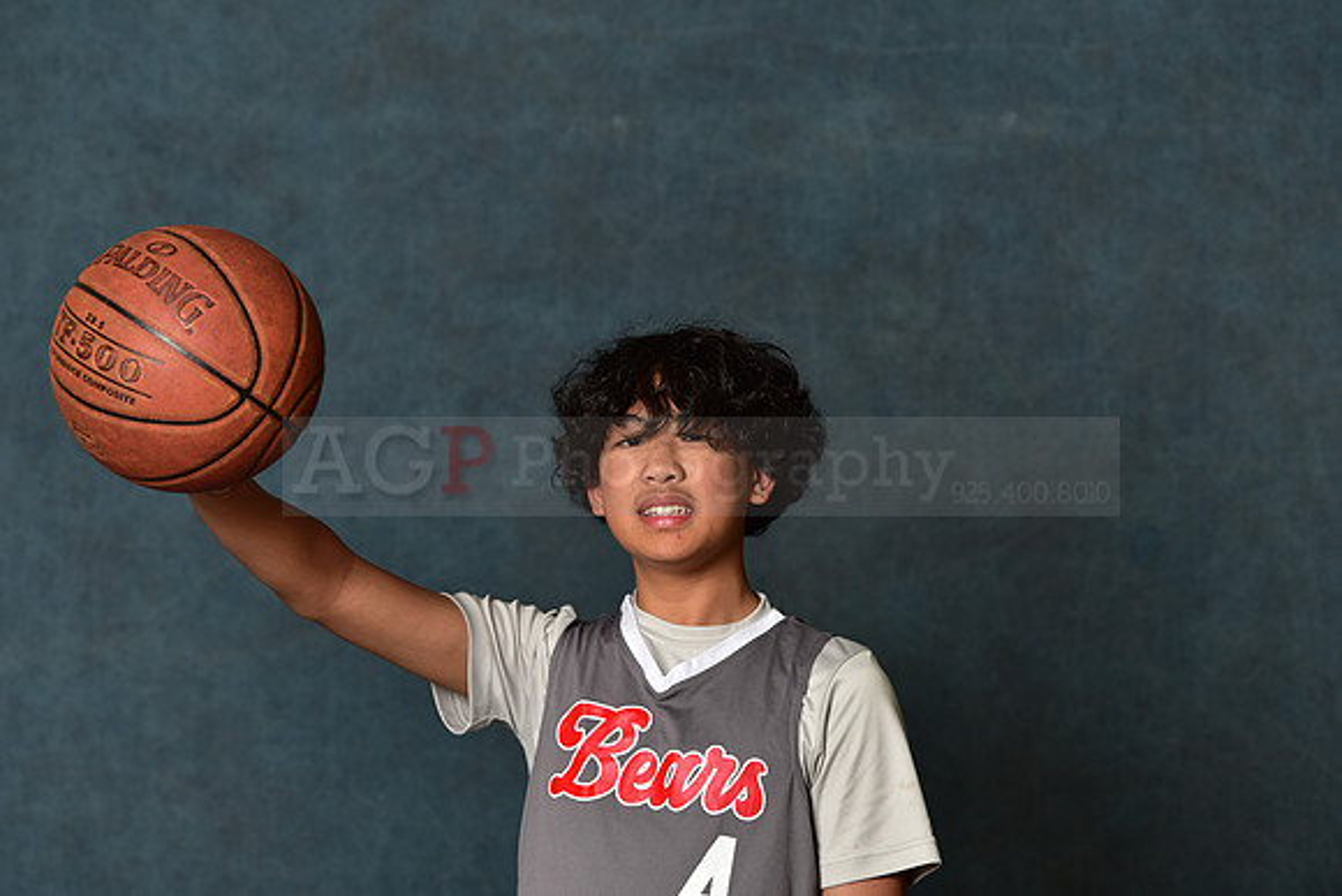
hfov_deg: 13.2
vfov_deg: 8.9
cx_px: 671
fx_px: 5779
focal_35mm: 155
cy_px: 448
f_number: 4.5
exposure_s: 1/160
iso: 200
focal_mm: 155
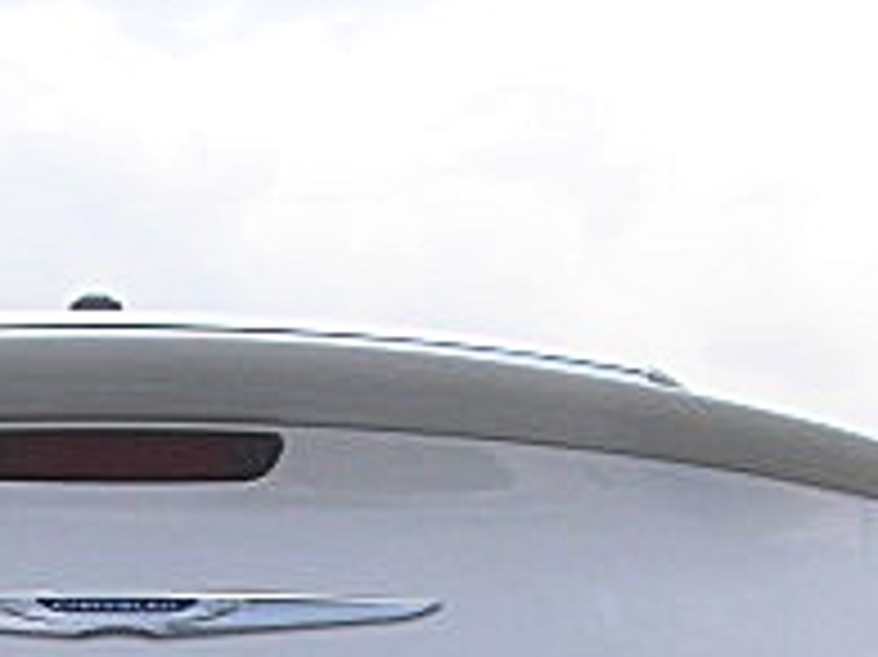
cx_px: 135
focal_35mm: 118
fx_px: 2991
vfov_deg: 11.9
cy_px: 1030
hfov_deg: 16.5
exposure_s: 1/160
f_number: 7.9
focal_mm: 6.3
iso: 50
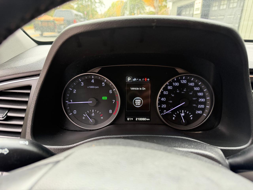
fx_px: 175
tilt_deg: -20.9
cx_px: 126
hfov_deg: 71.6
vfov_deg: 56.8
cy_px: 95
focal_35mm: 24
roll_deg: -2.8
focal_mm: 6.76
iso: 200
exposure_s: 1/116
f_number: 1.78
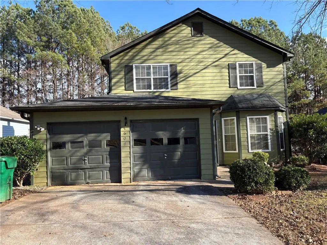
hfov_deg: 67.3
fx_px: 246
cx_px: 164
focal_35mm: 26
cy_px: 122
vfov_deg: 53.1
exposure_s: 1/987
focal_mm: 5.96
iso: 50
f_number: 1.6
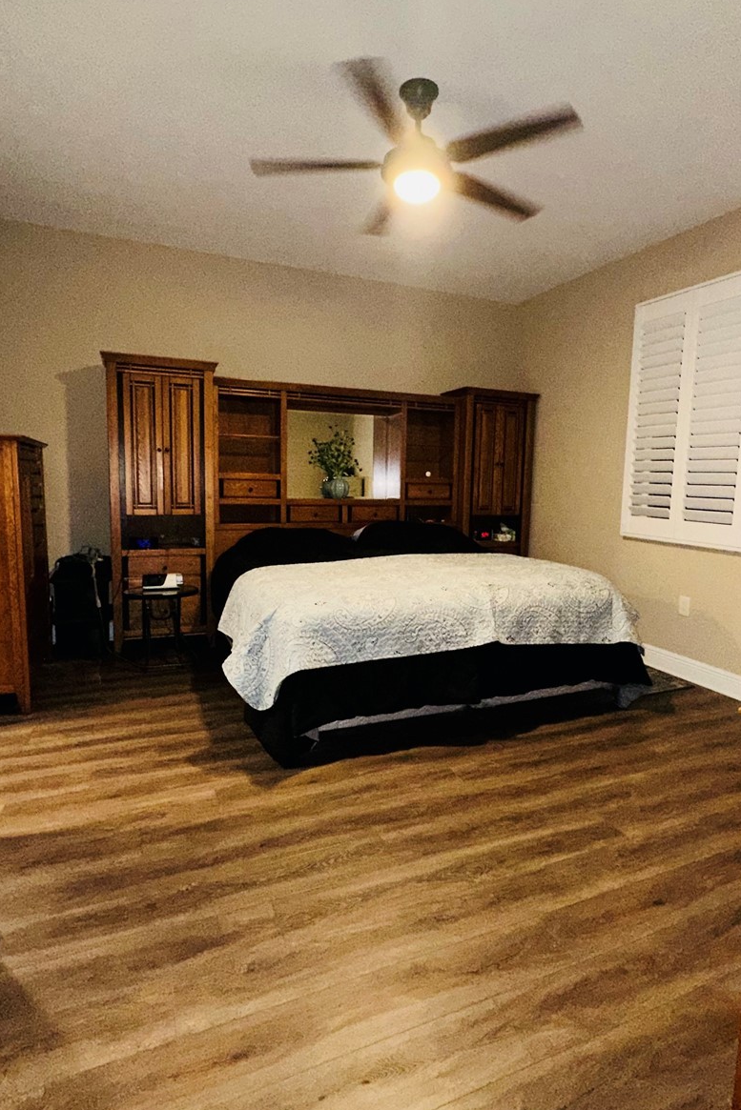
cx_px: 408
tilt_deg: -7.1
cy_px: 552
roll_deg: -1.5
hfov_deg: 61.8
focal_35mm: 20
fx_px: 617
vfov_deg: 84.0
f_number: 2.2
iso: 320
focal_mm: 2.22
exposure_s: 1/40
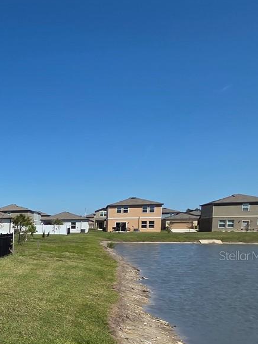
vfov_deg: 49.5
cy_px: 255
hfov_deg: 22.7
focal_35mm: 36
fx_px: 358
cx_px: -201
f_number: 2.2
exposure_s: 1/3418
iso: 50
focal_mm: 2.2
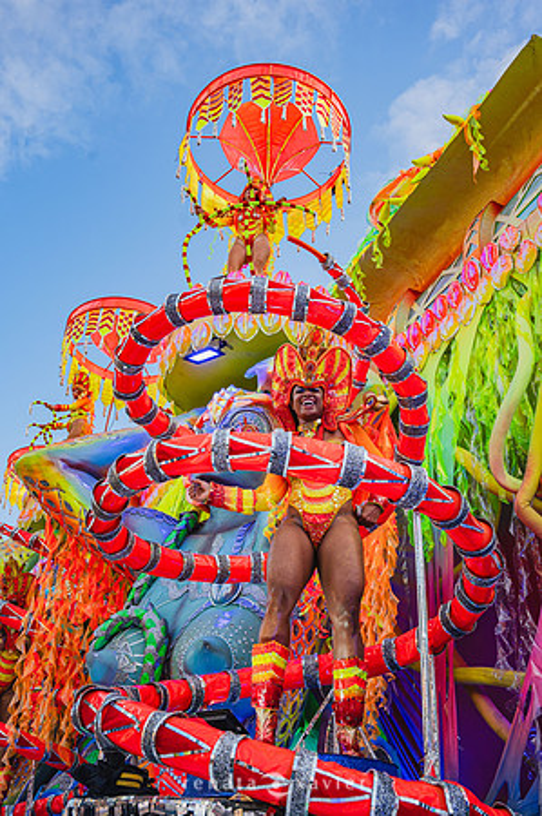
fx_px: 736
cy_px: 408
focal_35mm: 32
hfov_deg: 40.4
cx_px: 271
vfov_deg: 58.0
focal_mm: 32.5
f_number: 5.6
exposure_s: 1/1000
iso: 640
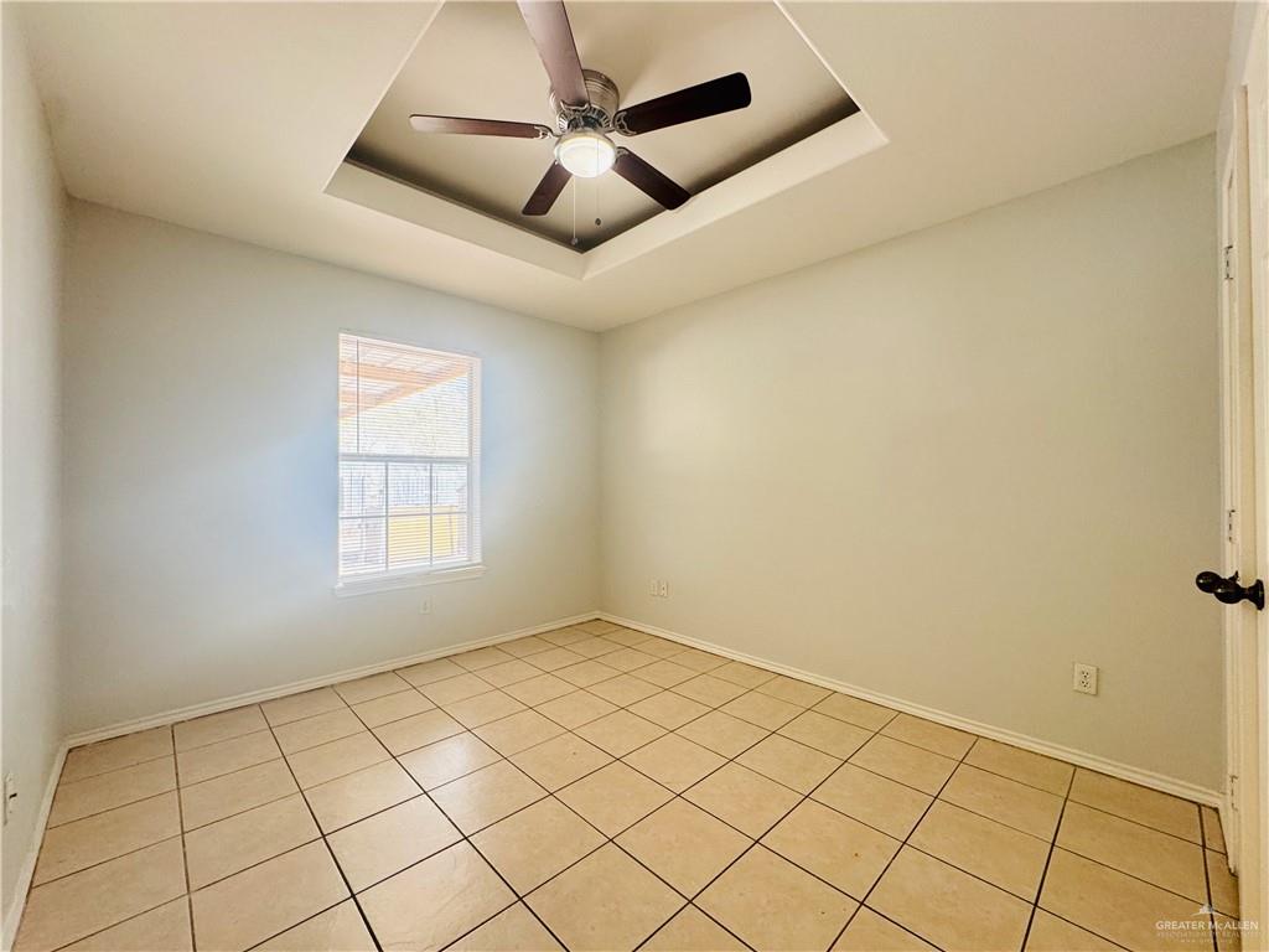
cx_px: 634
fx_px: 513
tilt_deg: +1.0
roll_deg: +0.5
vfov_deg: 85.7
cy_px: 476
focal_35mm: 14
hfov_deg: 102.1
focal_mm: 2.22
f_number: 2.2
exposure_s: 1/120
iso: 250
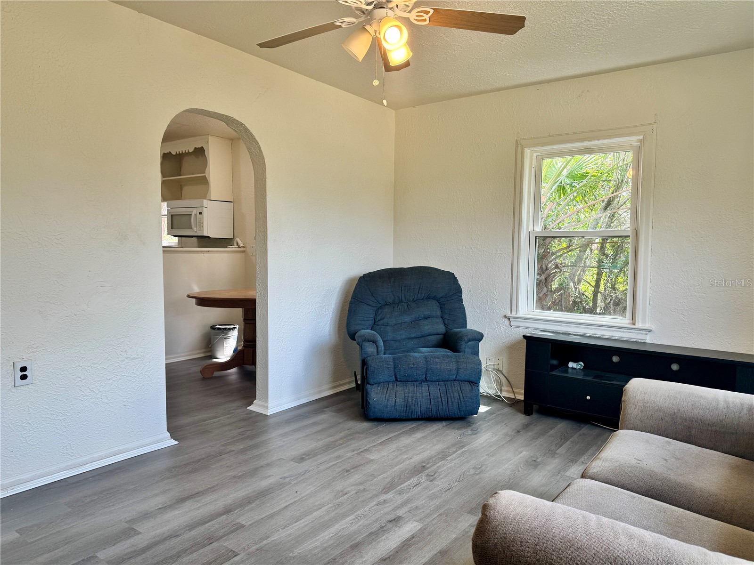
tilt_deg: -5.0
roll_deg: -1.0
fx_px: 523
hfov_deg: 71.6
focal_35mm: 24
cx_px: 377
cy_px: 282
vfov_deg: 56.8
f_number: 1.78
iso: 80
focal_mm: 6.76
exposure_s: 1/120
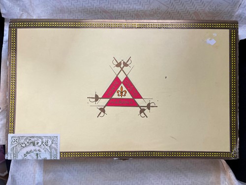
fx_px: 185
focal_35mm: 26
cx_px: 123
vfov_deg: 53.1
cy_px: 92
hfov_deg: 67.3
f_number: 1.6
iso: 100
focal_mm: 4.2
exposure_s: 1/100
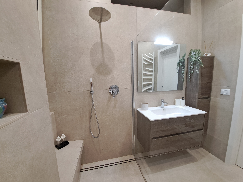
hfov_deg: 106.2
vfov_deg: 89.9
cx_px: 122
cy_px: 91
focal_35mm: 13
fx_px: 91
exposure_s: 1/50
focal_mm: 1.74
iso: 160
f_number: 2.2
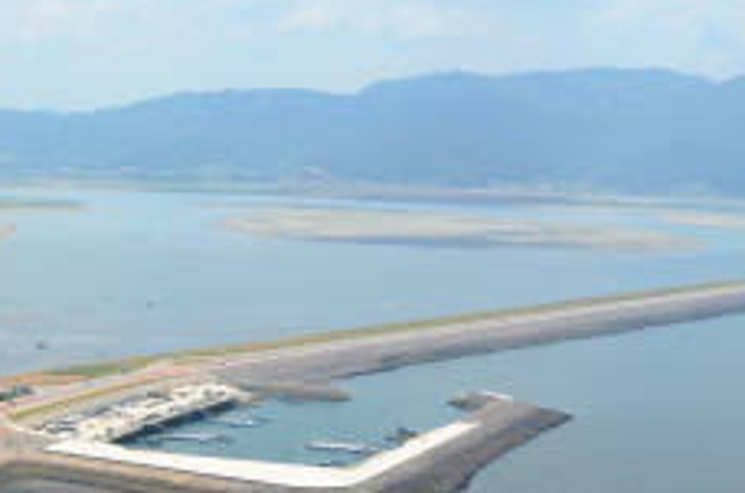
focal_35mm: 94
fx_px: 1941
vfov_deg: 14.0
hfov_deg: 19.9
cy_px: 607
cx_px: -229
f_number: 9
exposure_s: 1/500
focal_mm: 22
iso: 200
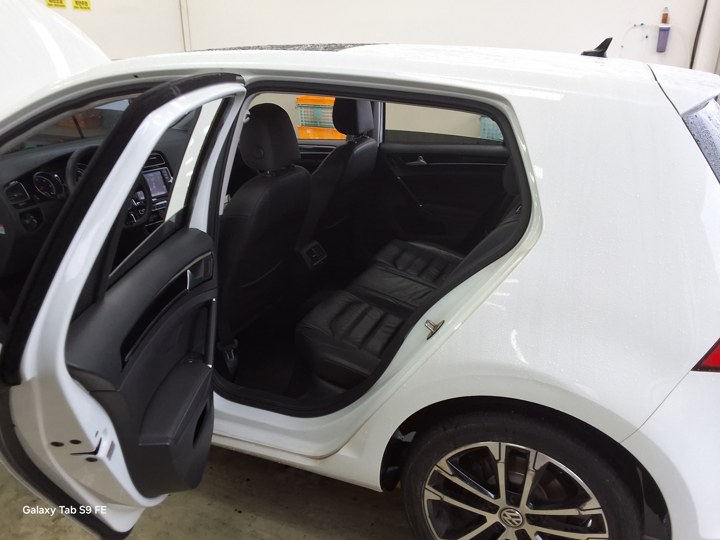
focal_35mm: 28
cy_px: 270
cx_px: 360
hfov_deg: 63.4
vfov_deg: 49.7
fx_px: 582
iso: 40
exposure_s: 1/60
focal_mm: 2.91
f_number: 1.9
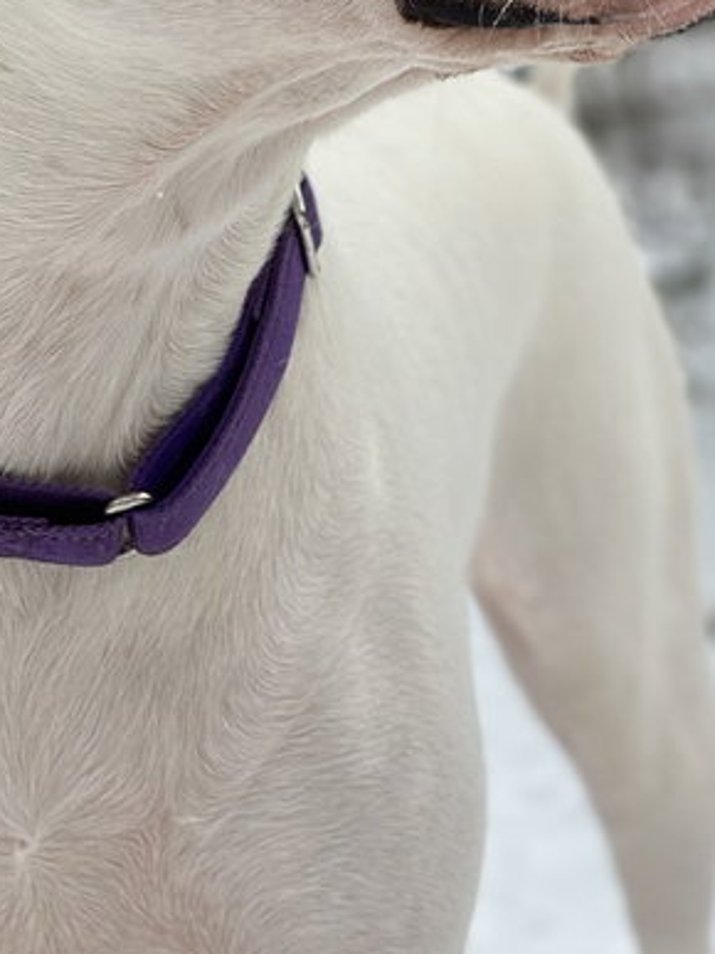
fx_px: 4106
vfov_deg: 13.1
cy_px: 104
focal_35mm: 149
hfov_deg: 9.9
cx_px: 227
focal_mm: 6.86
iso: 80
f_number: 1.78
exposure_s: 1/1414
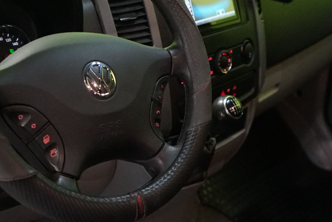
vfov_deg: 21.8
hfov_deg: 32.3
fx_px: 572
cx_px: 127
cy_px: 81
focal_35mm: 62
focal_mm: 28
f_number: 3.5
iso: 6400
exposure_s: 1/100
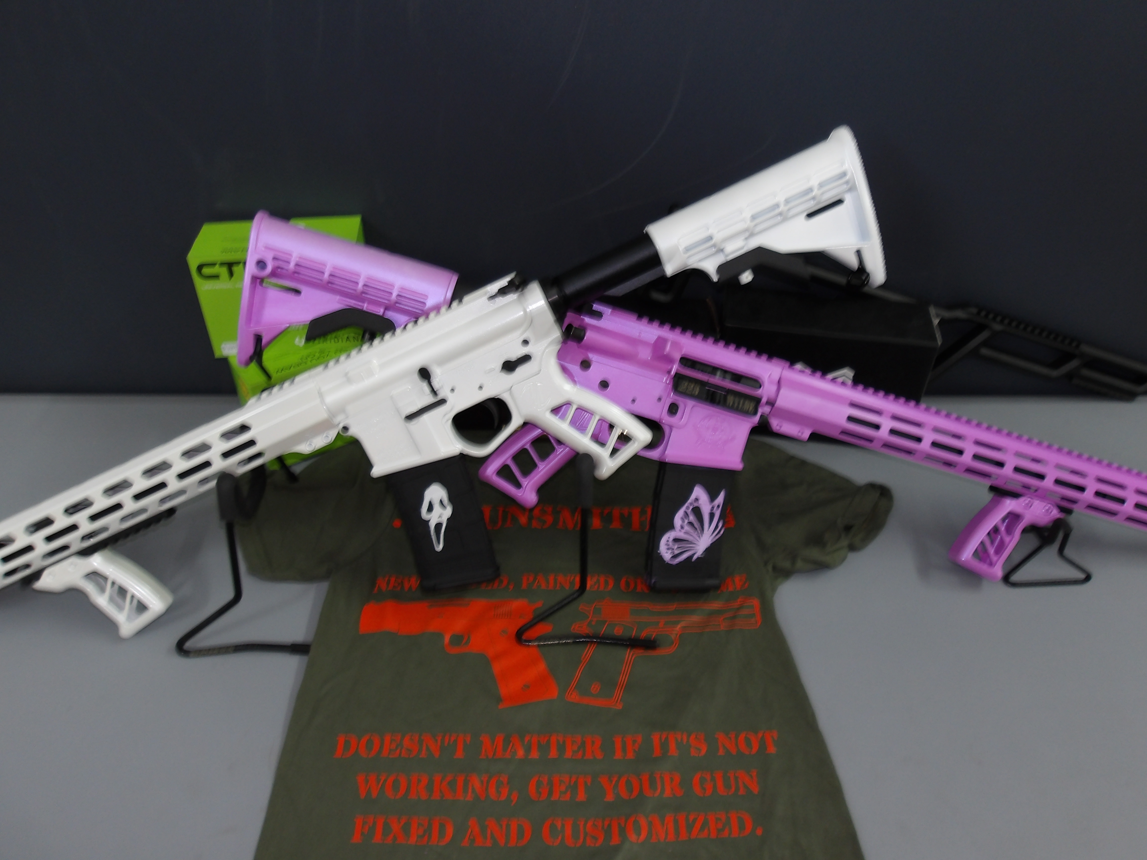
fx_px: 895
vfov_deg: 51.4
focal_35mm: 27
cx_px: 574
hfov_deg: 65.3
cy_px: 430
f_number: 3
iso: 125
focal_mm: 4.9
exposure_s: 1/20
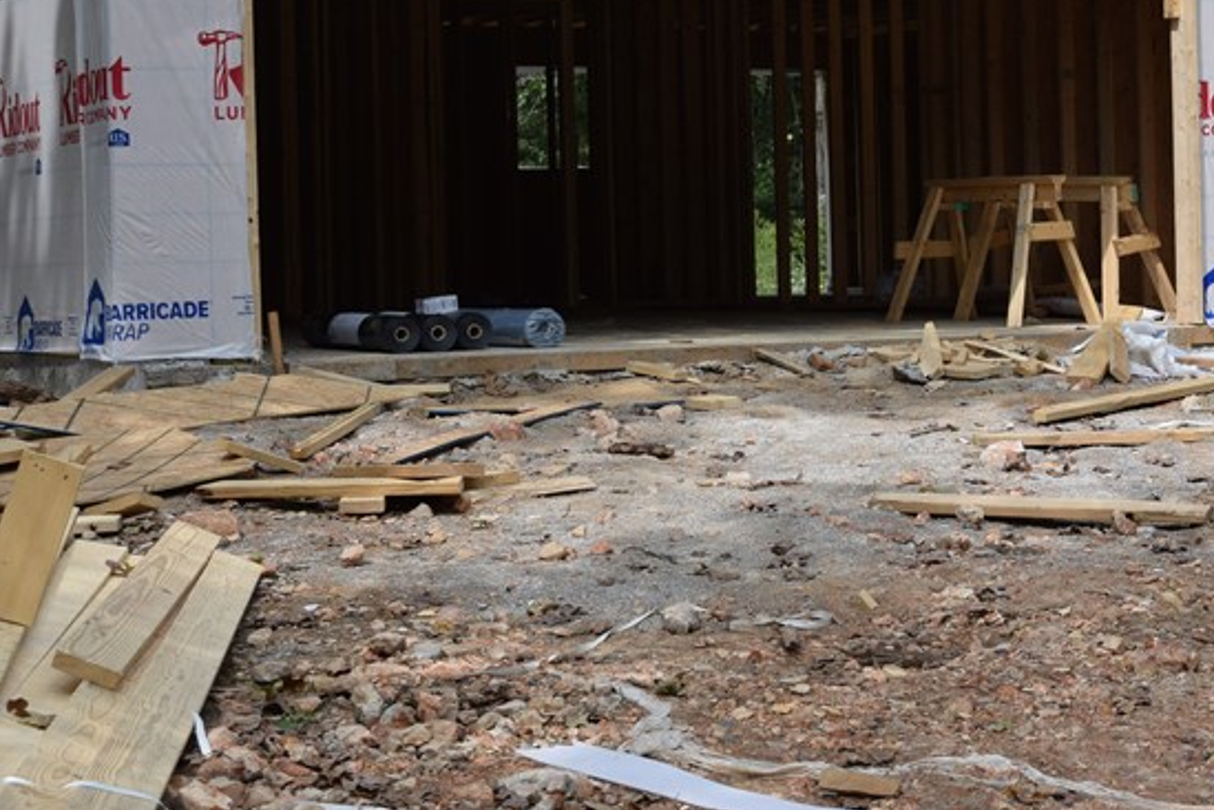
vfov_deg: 15.3
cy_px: 255
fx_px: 3001
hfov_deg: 22.5
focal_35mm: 89
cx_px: 1022
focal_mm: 30
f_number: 9
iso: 200
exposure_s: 1/320
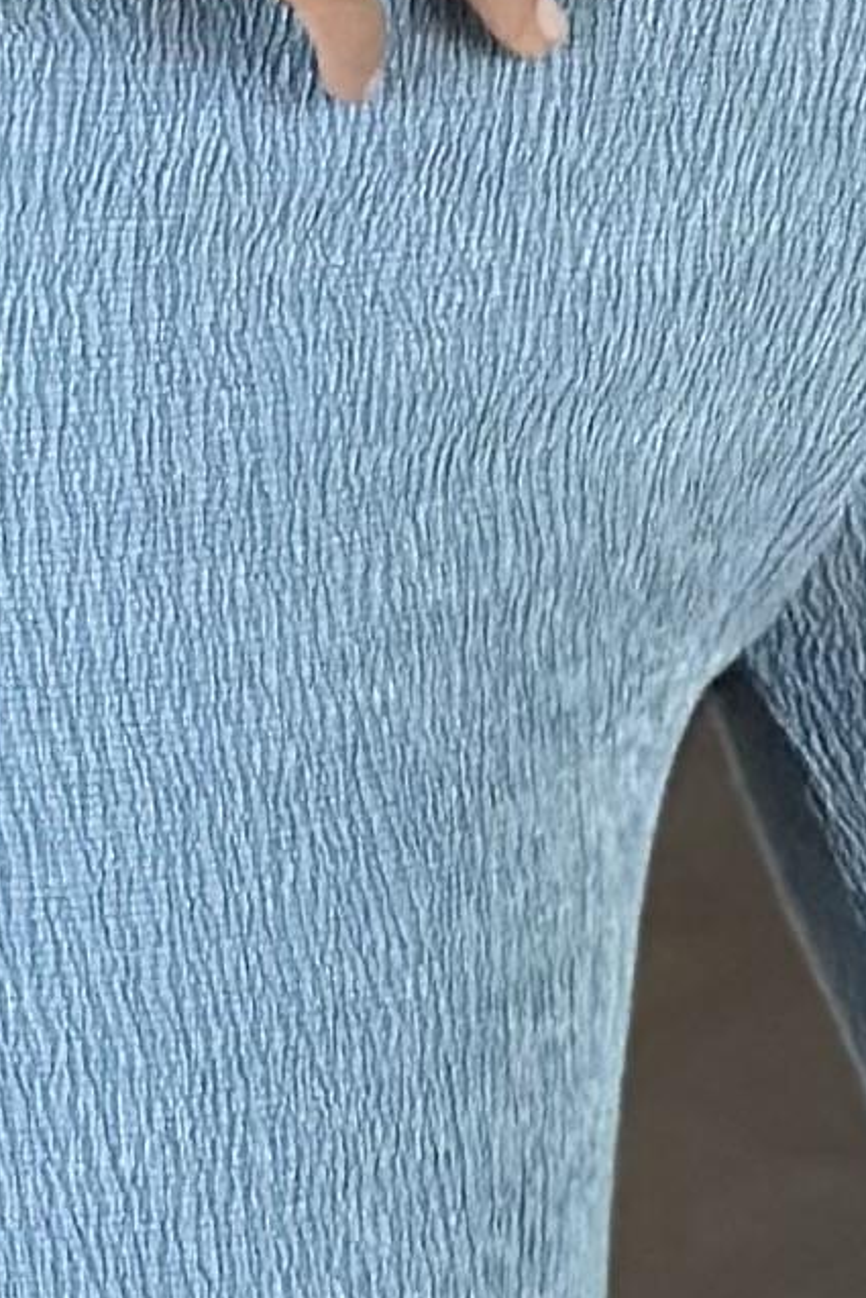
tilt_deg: -15.3
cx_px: 540
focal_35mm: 316
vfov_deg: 6.3
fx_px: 11395
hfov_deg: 4.4
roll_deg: +6.2
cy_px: -1498
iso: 400
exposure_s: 1/40
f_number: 1.78
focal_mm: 6.86
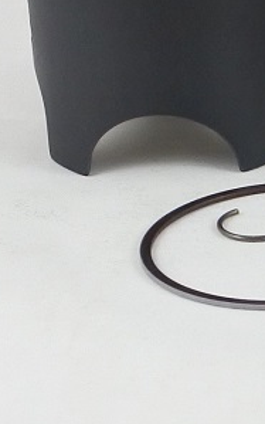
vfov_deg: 10.9
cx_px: 688
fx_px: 2171
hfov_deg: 6.6
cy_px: -132
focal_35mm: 188
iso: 400
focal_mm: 12.1
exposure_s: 1/125
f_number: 3.8
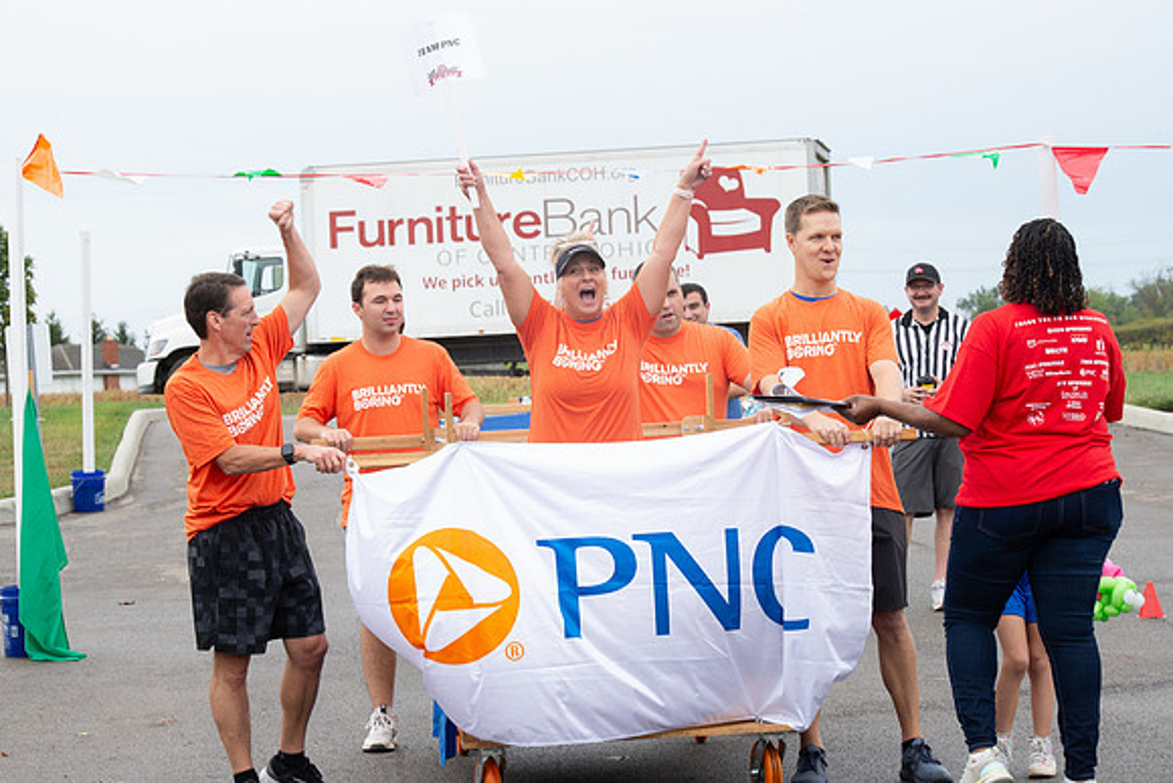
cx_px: 550
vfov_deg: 11.7
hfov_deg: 17.5
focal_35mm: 117
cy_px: 367
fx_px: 3807
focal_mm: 110
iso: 640
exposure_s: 1/160
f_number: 10
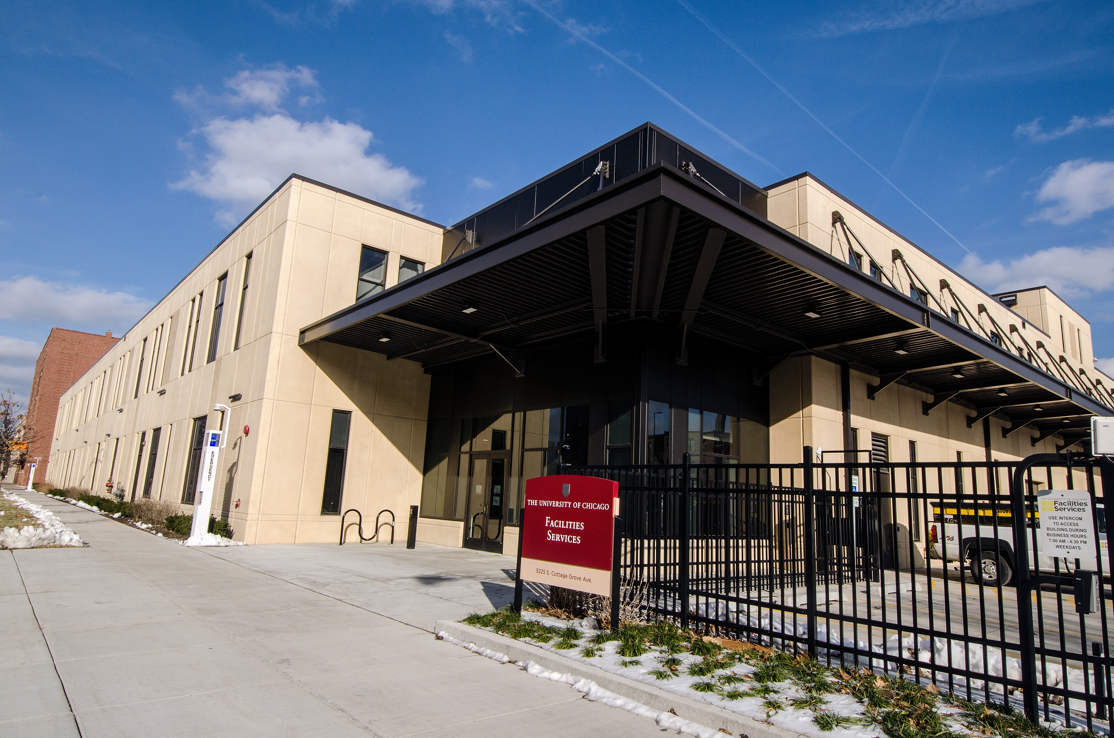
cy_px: 369
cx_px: 557
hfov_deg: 81.3
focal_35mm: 21
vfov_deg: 59.3
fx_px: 648
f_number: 16
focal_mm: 14
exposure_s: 1/250
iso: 100
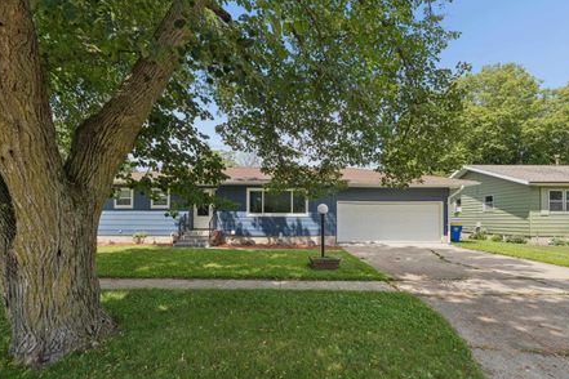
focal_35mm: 18
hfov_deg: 89.9
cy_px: 213
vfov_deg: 67.1
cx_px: 289
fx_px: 285
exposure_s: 1/200
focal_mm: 10.6
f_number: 8
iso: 200
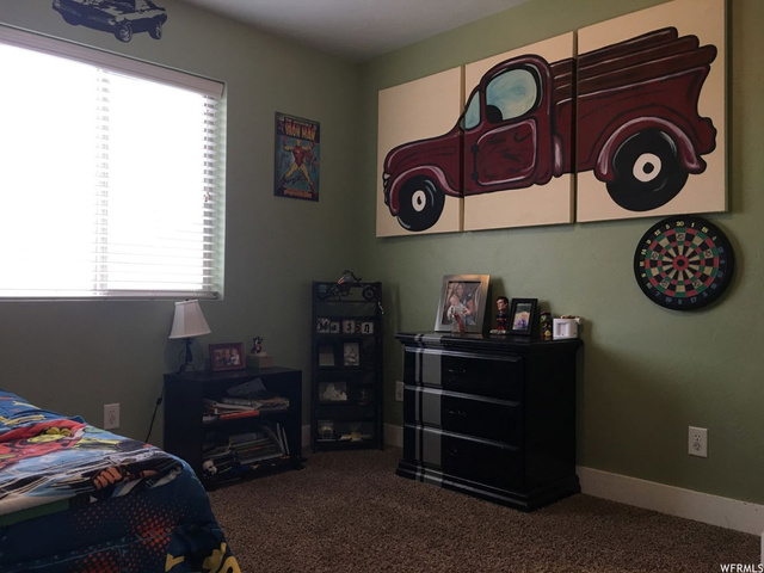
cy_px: 286
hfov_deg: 61.7
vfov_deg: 48.2
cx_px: 382
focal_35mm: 29
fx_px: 640
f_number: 2.2
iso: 32
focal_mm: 4.15
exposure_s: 1/15
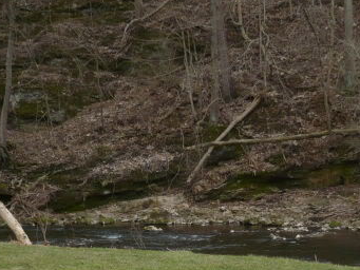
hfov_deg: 23.8
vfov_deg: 17.6
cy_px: 268
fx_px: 853
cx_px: 210
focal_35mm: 82
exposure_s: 1/320
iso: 100
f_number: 2.8
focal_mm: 5.8
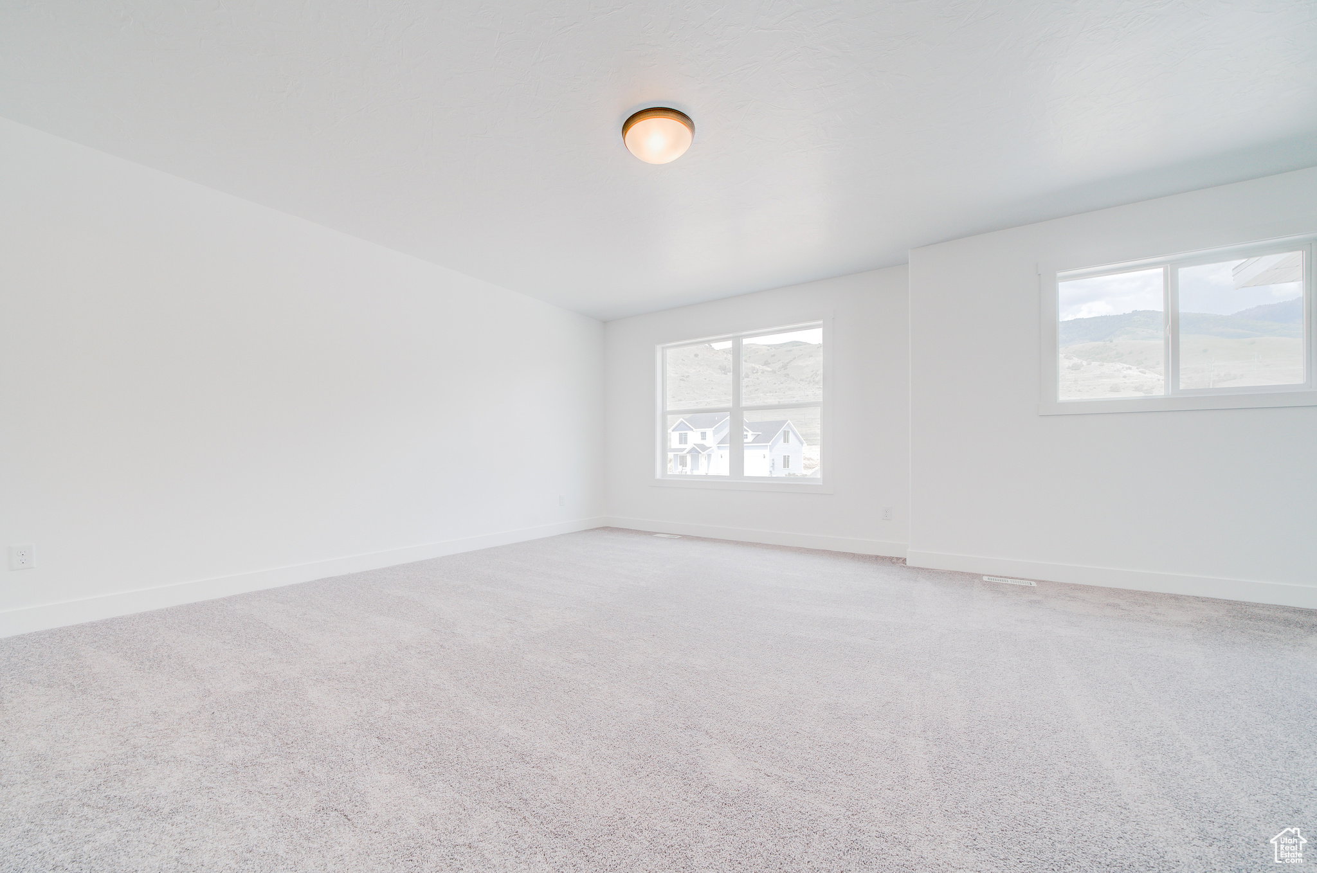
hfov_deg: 112.7
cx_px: 658
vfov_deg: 89.8
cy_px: 436
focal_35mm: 12
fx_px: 438
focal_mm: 12
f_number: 8
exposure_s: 1/50
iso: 400
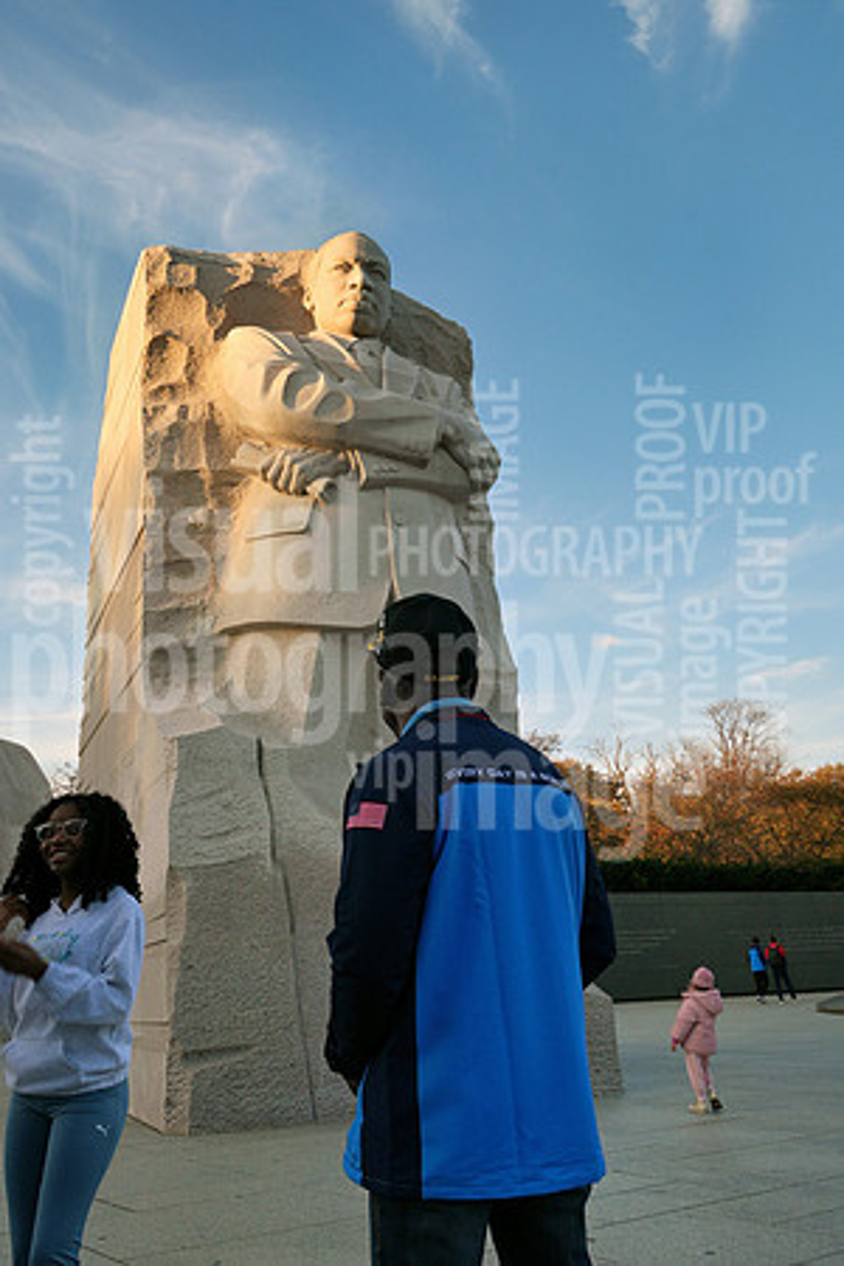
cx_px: 422
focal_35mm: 32
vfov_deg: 59.5
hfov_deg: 41.7
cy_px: 633
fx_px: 1108
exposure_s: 1/100
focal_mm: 21
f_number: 13
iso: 160
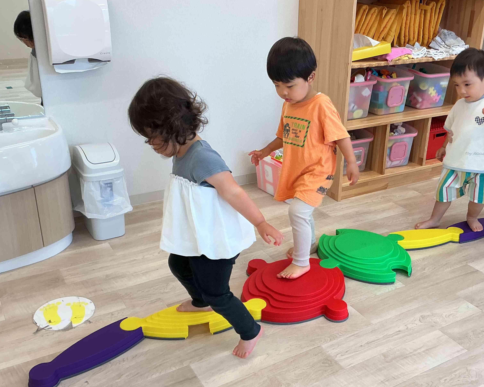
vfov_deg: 39.2
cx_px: 288
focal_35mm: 38
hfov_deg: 47.7
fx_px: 544
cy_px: 196
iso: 32
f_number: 1.8
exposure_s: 1/120
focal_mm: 3
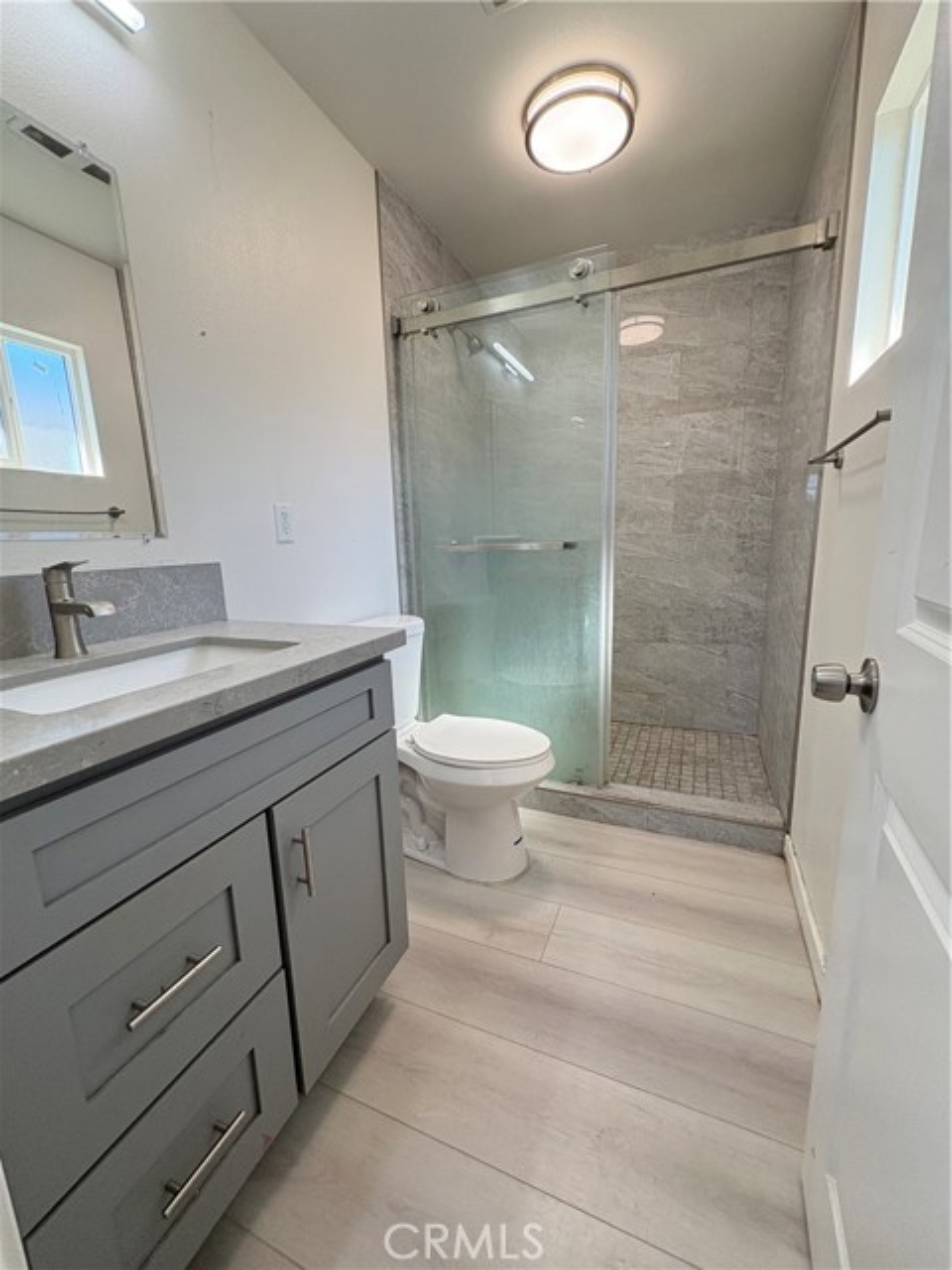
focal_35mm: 14
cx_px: 476
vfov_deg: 102.1
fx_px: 513
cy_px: 635
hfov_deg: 85.7
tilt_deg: -10.3
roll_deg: +1.3
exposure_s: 1/120
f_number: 2.2
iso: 200
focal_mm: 2.22
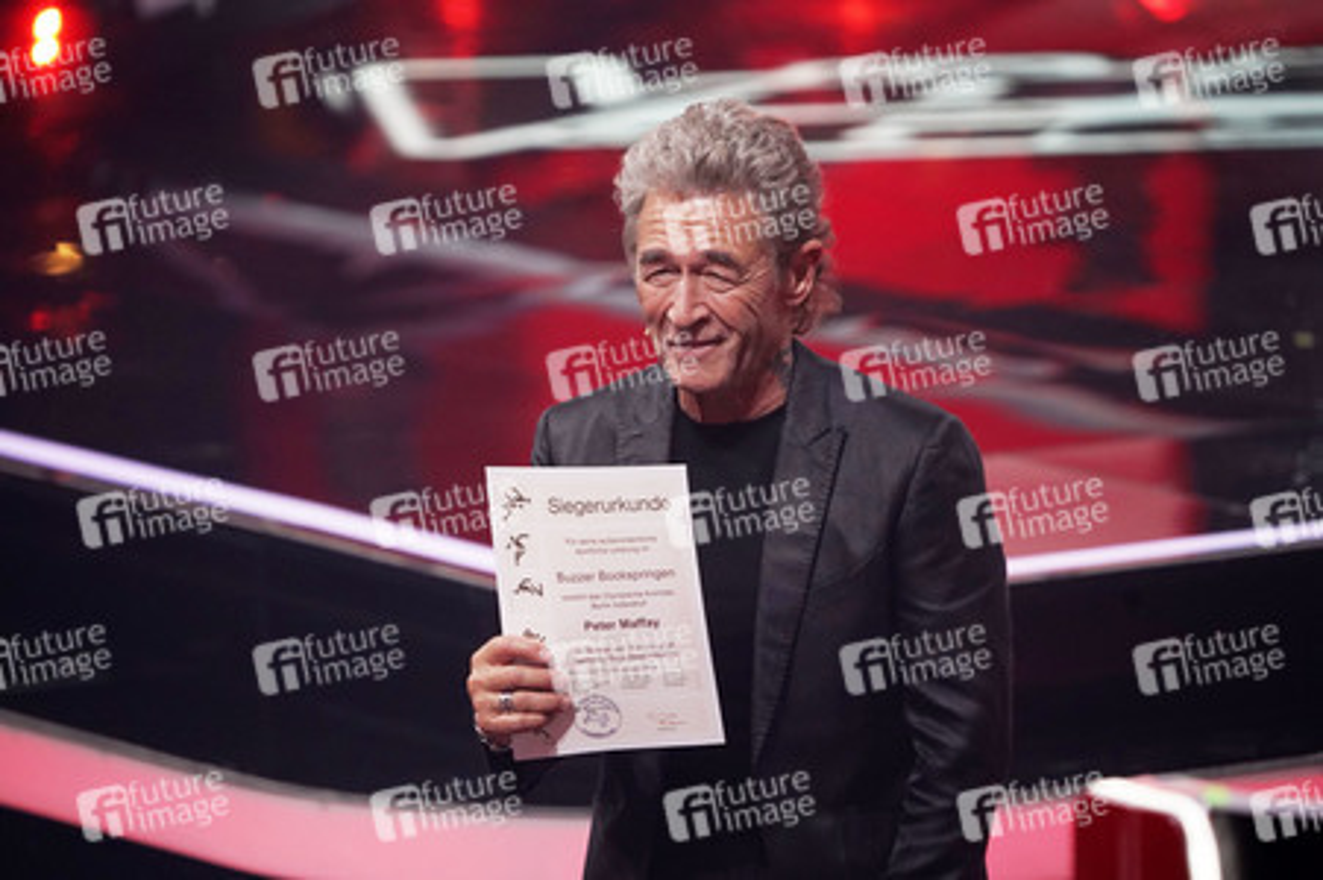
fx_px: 17406
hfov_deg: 4.4
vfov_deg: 2.9
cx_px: 662
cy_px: 440
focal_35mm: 474
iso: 4000
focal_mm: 474
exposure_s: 1/160
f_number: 6.3
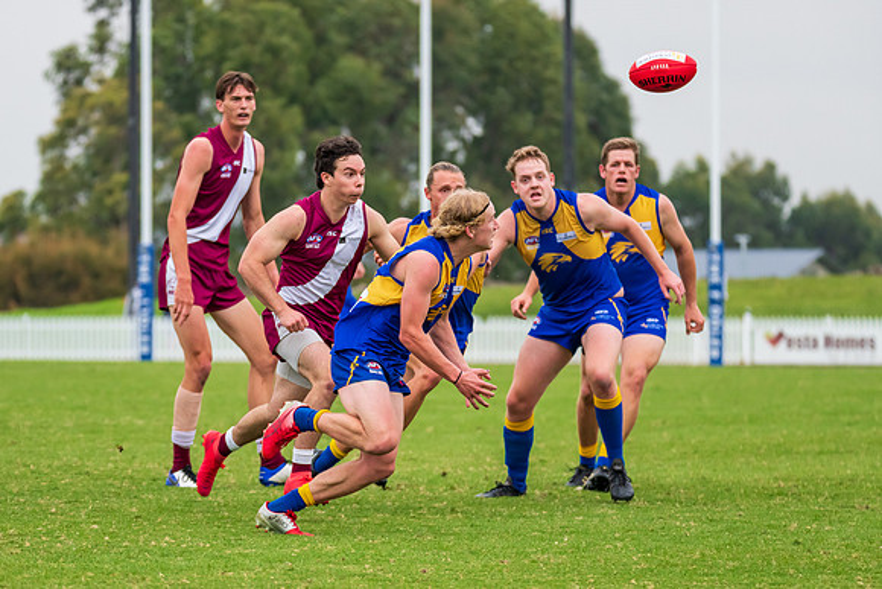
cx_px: 377
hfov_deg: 7.3
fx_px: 6956
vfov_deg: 4.8
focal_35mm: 284
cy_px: 302
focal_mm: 240
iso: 1000
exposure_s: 1/1250
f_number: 6.3
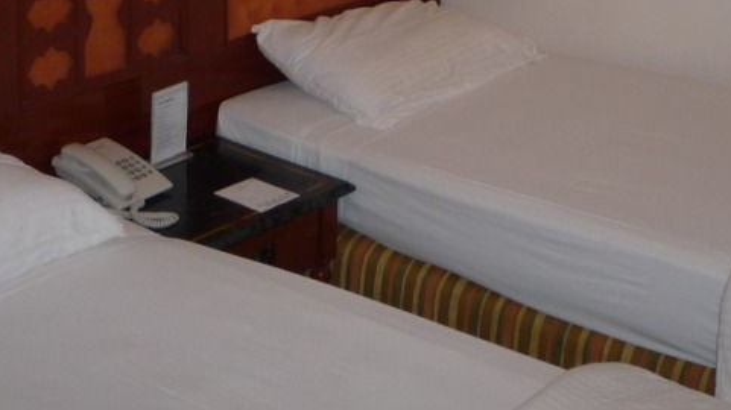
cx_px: 388
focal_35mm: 68
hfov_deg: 31.0
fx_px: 1317
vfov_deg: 16.3
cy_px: -193
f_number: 2.8
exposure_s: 1/30
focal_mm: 4.4
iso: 100
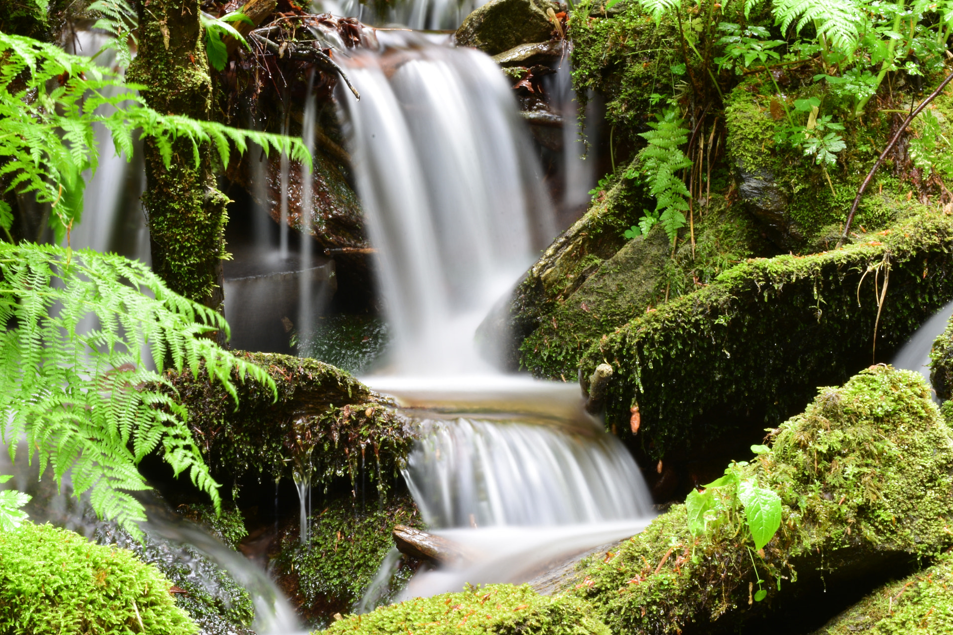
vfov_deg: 8.6
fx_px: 4235
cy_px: 308
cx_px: 458
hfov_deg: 12.8
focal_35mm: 160
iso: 100
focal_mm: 100
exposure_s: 20
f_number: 32
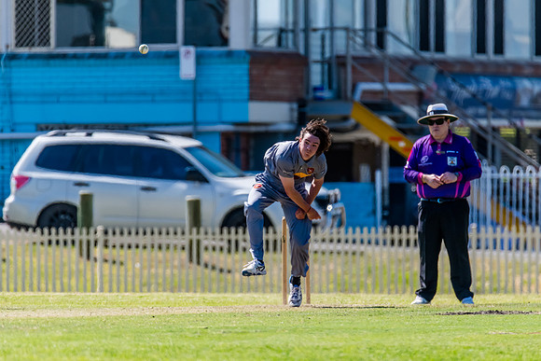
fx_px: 11355
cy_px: 174
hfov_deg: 2.7
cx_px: 281
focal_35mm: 755
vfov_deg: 1.8
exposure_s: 1/2000
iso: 640
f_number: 6.3
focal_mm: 600
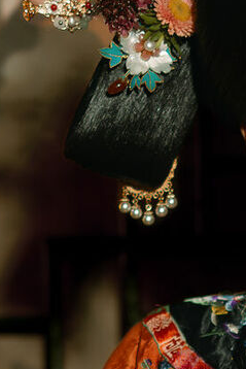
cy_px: 471
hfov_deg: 6.2
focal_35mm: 220
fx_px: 2253
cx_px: 344
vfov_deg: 9.2
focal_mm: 50
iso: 100
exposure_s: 1/160
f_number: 2
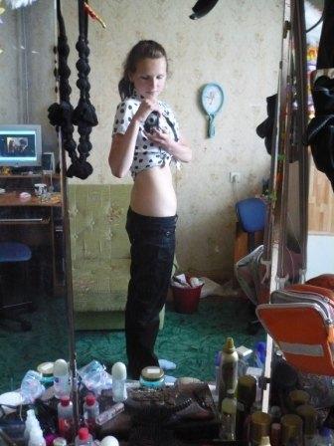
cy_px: 223
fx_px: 450
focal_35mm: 35
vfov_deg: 52.6
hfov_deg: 40.7
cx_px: 167
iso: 400
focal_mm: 5.8
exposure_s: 1/15
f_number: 2.8
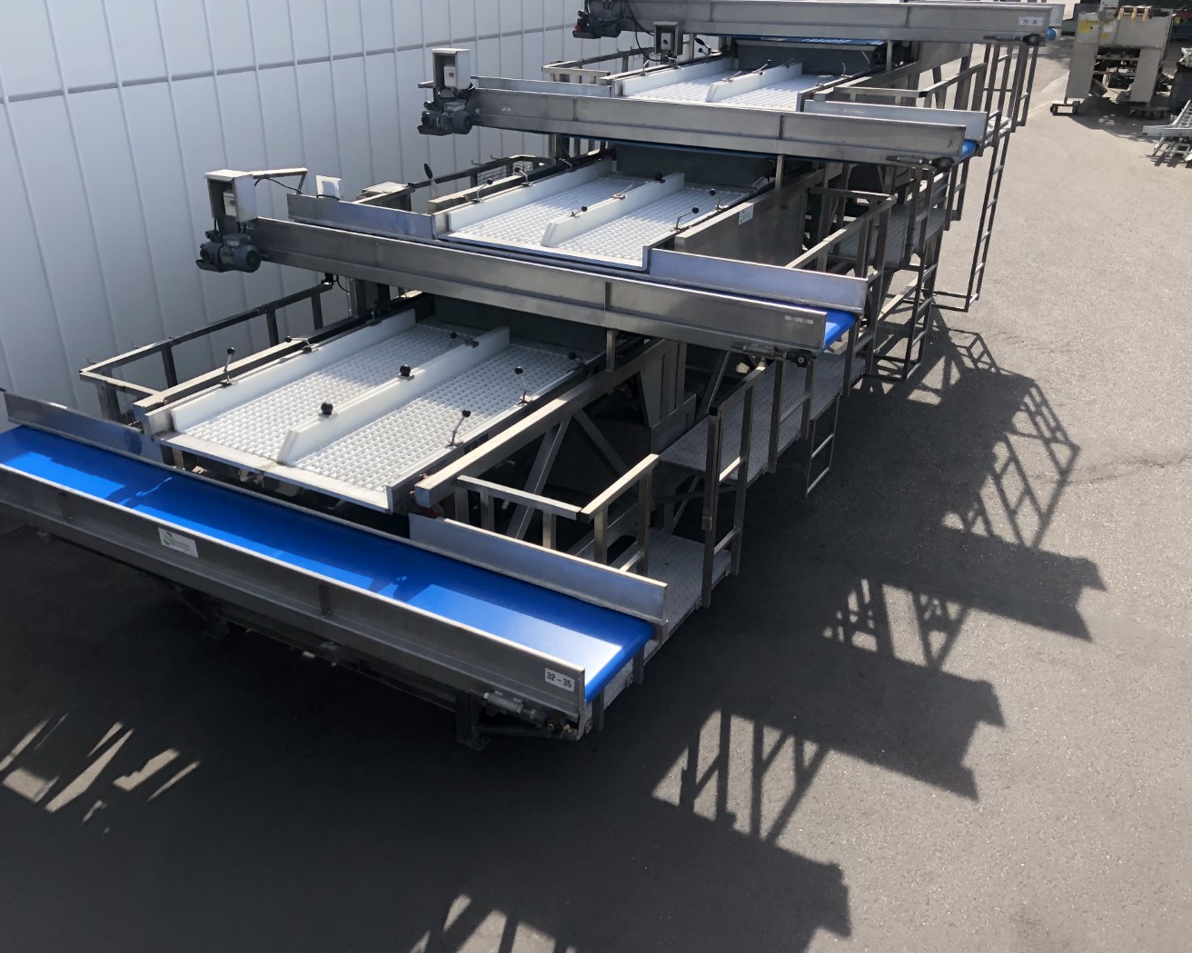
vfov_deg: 48.5
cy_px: 483
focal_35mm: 30
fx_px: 1058
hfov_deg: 58.7
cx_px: 563
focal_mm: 4
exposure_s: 1/1412
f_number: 1.8
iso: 20
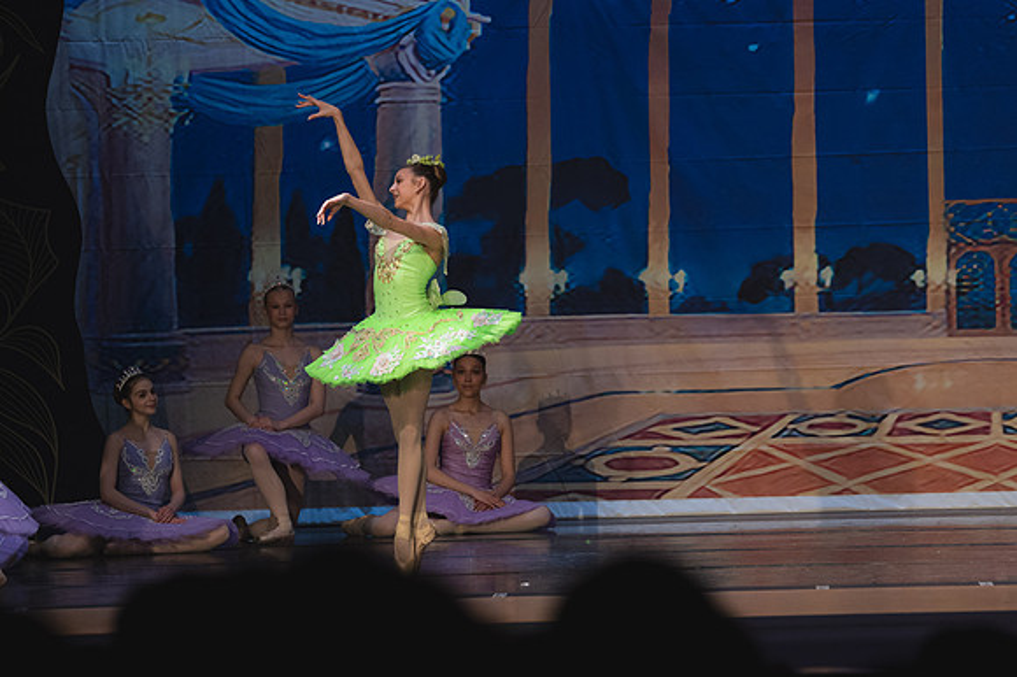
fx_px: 6550
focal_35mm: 232
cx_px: 508
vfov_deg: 5.9
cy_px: 338
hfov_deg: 8.9
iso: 1600
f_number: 4
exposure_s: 1/320
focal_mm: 155
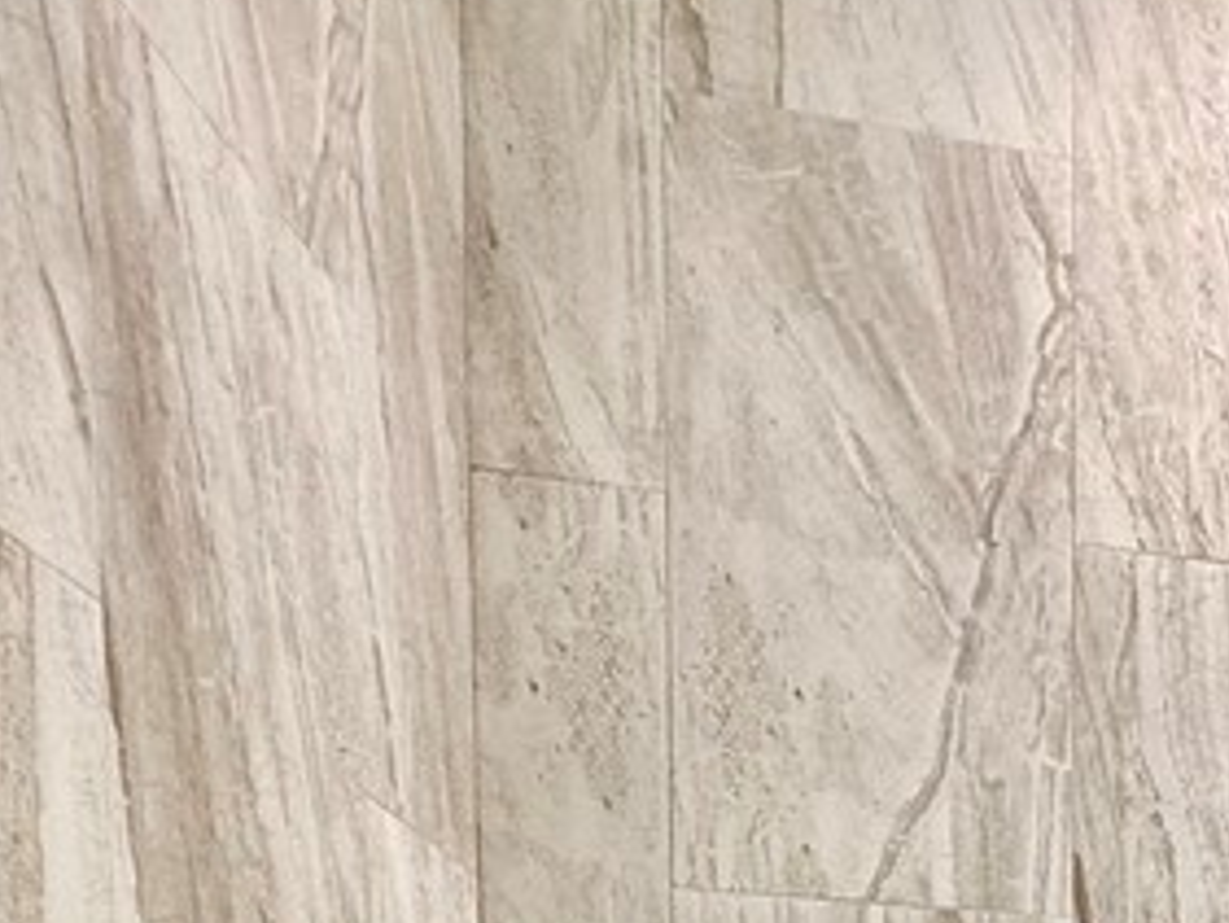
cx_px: 1605
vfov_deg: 22.2
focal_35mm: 51
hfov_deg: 29.8
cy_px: 1474
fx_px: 1811
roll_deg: -1.2
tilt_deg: -4.3
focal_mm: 2.22
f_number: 2.2
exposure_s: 1/120
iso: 200
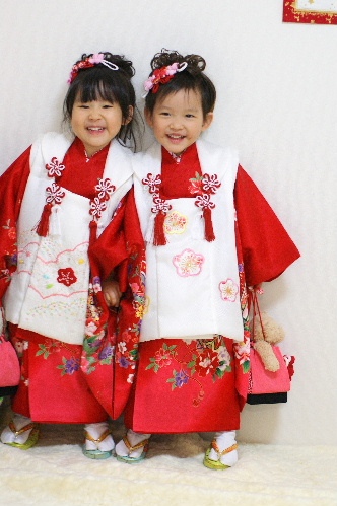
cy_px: 253
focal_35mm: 75
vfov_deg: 27.0
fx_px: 1055
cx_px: 168
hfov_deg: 18.2
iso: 200
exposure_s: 1/80
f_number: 2
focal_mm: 50
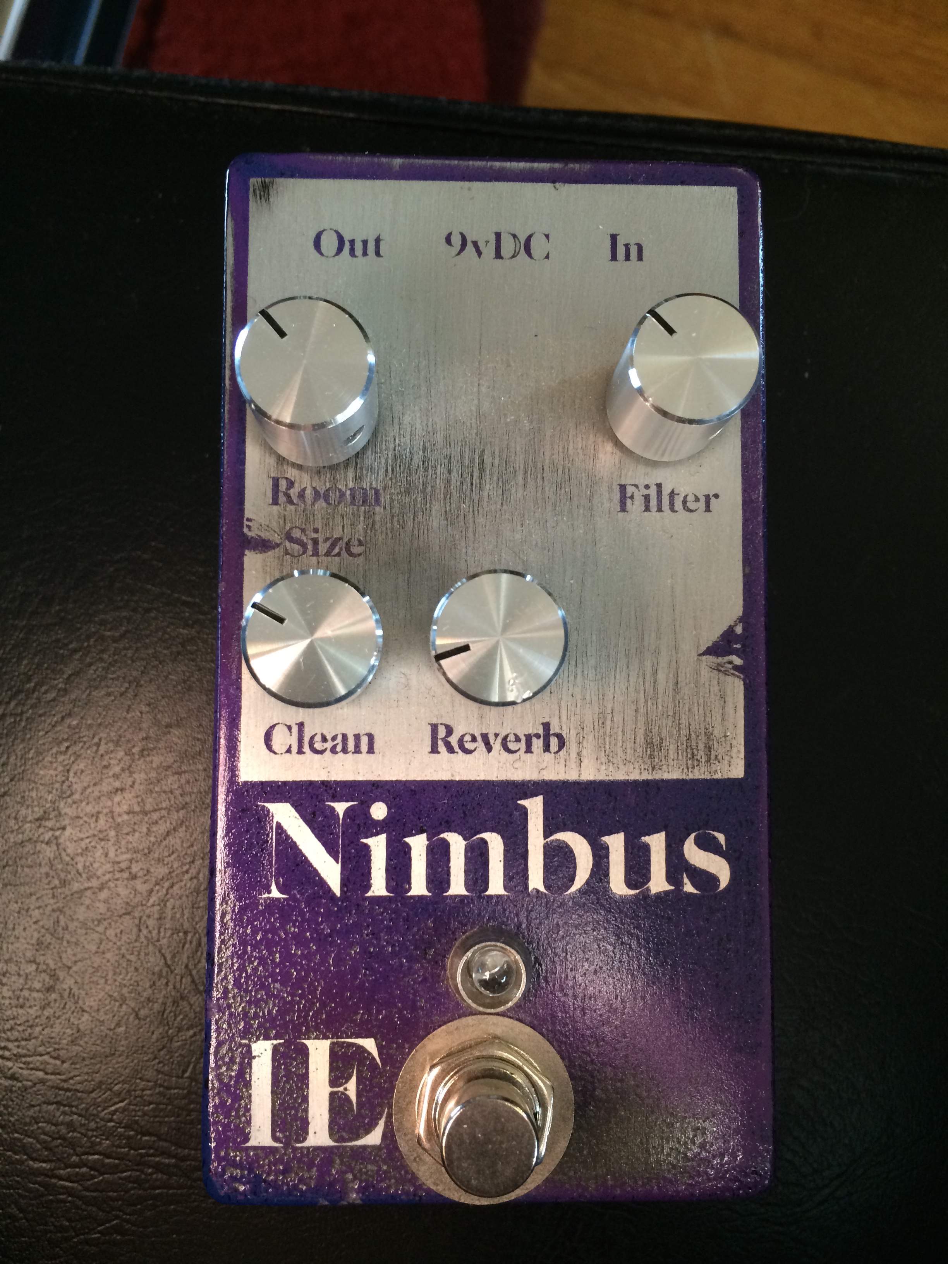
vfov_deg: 61.7
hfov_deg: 48.2
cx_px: 474
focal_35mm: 29
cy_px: 632
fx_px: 1059
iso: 160
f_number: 2.2
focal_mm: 4.15
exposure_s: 1/30
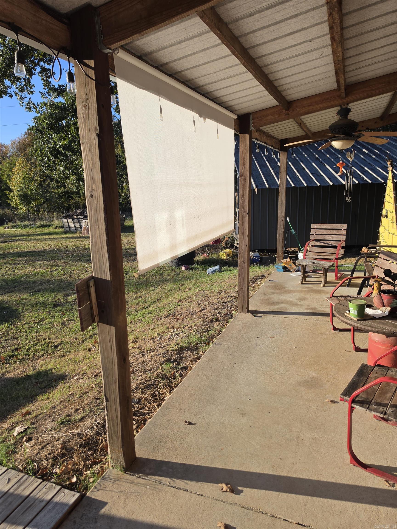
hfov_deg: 58.9
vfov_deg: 73.9
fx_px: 352
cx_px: 198
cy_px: 264
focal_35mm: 23
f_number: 1.4
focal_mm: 6.5
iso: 64
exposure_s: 1/3327
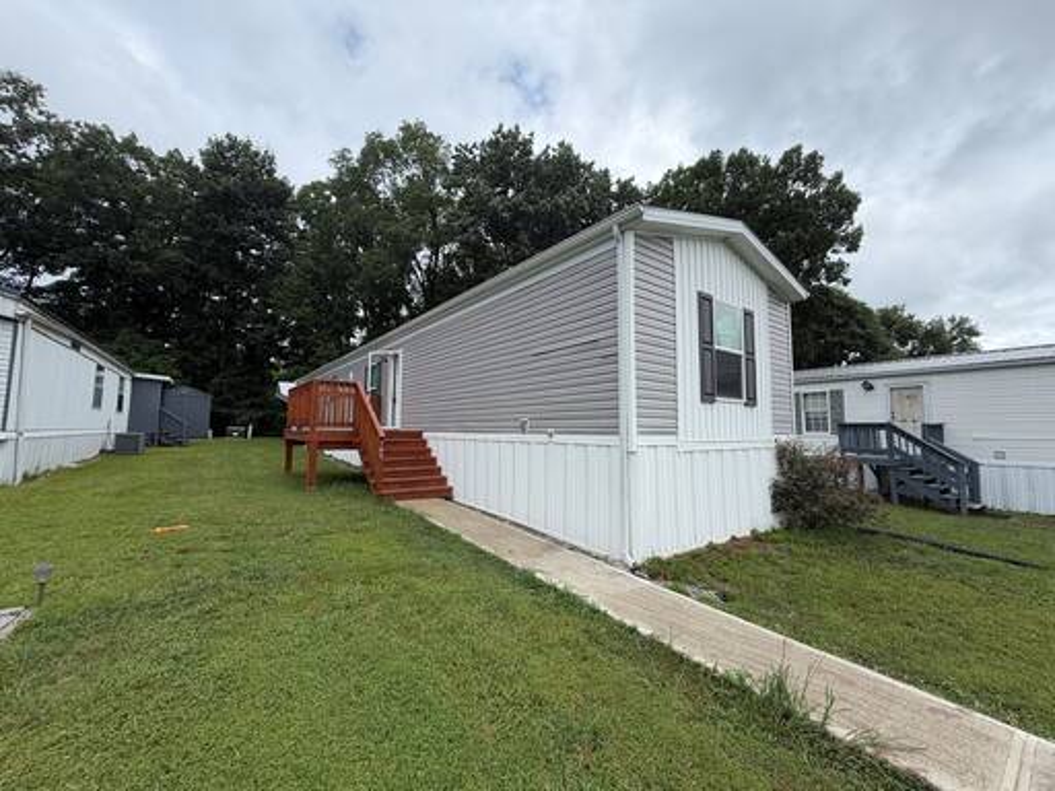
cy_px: 396
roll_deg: -1.3
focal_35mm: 14
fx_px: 427
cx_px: 528
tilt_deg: +5.6
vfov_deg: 85.7
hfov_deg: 102.1
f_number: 2.2
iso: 25
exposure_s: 1/770
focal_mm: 2.22
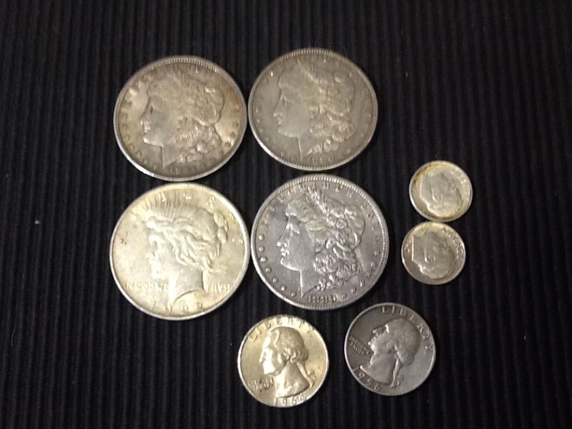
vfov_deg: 32.9
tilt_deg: -75.5
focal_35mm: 44
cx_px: 286
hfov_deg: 42.9
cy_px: 214
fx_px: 727
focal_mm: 2.03
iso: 80
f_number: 2.4
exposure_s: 1/30
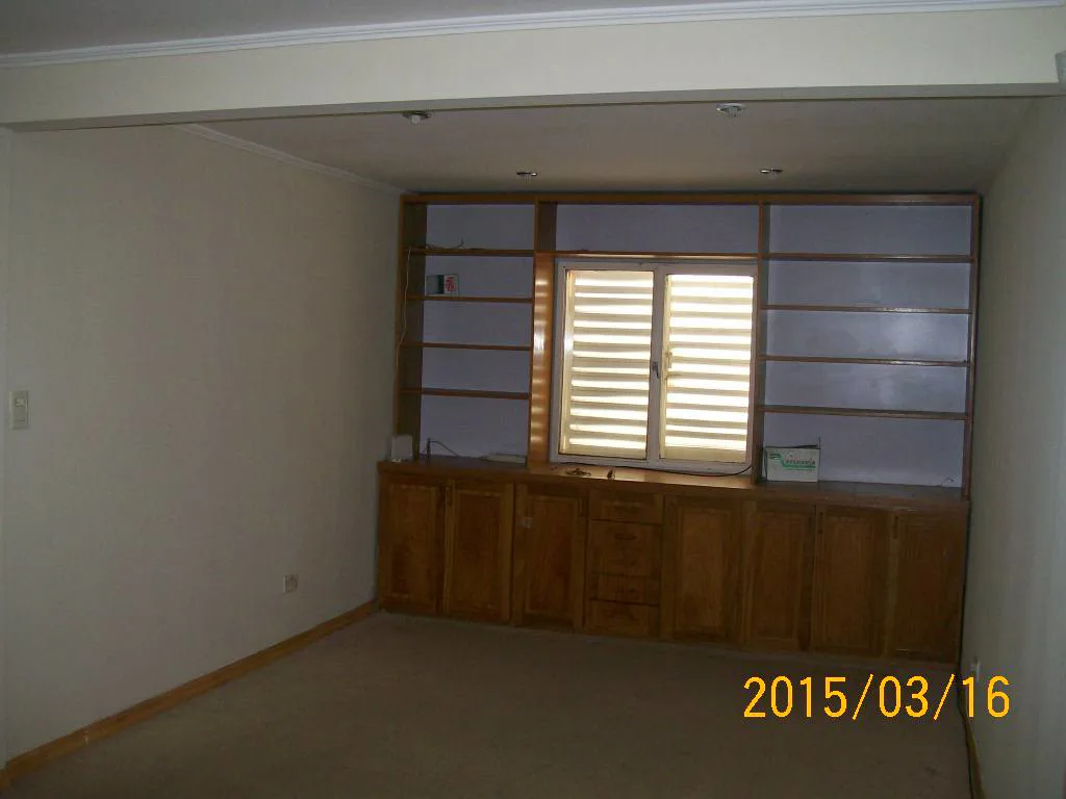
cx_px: 533
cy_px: 400
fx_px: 1109
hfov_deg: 51.4
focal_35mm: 36
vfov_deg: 39.7
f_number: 2.7
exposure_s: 1/64
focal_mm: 6
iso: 140
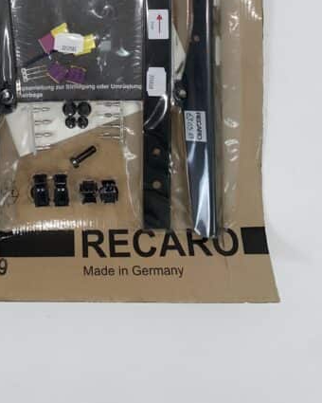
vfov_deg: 34.0
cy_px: 18
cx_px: 58
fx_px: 608
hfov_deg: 28.9
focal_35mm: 51
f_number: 1.8
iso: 40
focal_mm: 4.25
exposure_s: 1/100
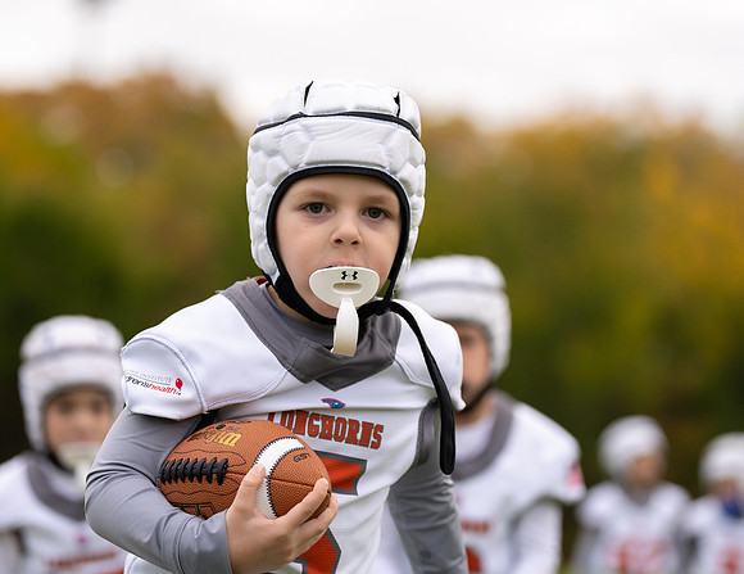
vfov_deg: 9.2
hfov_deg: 11.9
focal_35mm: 164
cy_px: 212
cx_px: 357
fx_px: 3560
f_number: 2.8
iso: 400
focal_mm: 118
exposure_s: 1/1250
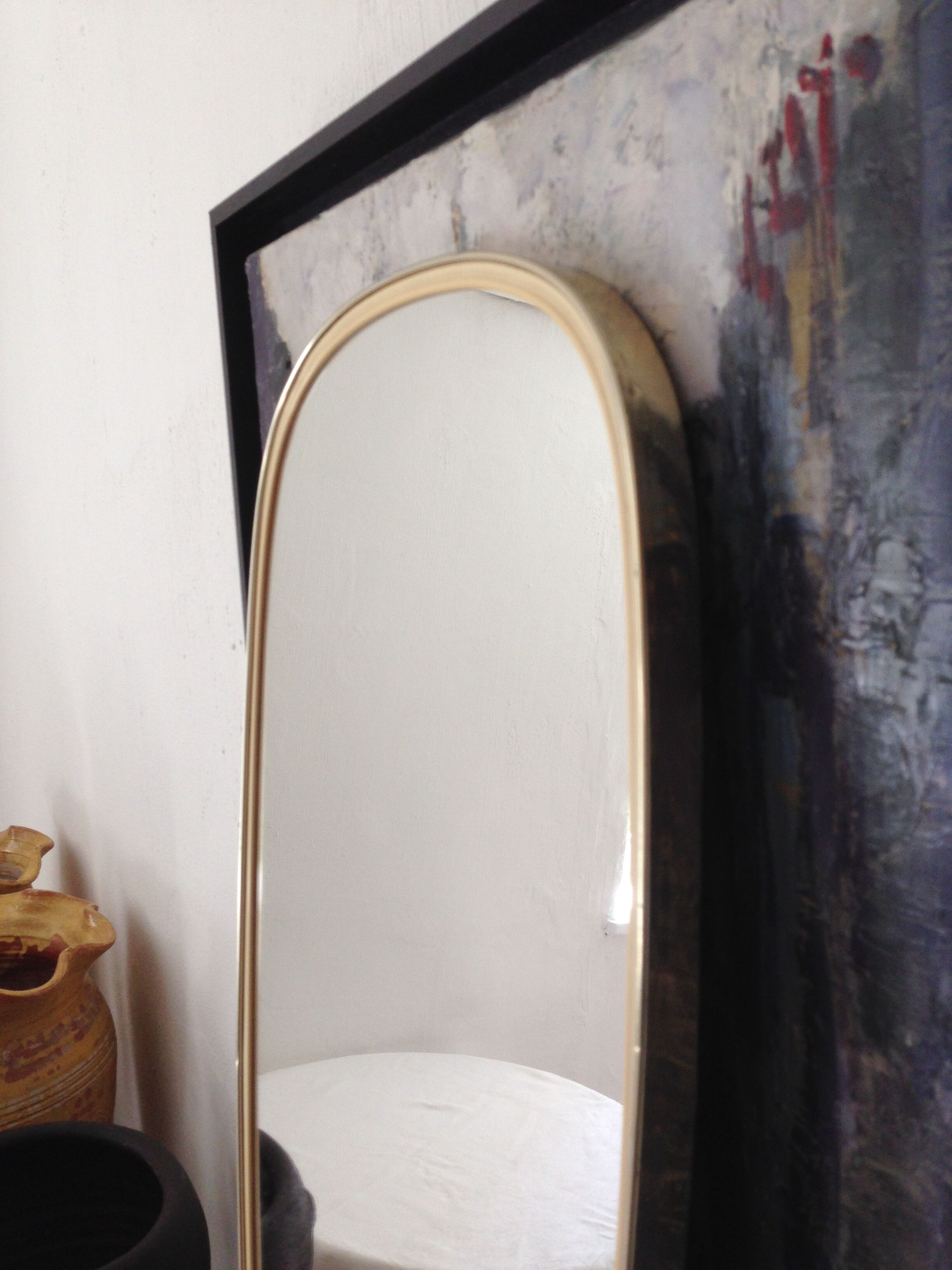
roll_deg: +2.8
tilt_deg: -3.4
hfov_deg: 42.9
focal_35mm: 33
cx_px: 476
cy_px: 635
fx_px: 1210
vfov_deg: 55.4
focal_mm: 4.12
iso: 80
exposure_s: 1/120
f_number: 2.4
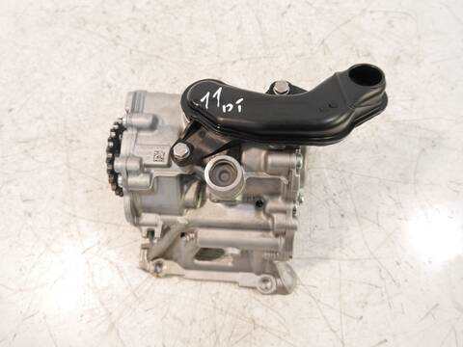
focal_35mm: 30
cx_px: 232
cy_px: 174
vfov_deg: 46.8
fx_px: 401
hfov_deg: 60.0
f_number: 3.5
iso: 1600
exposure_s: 1/125
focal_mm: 15
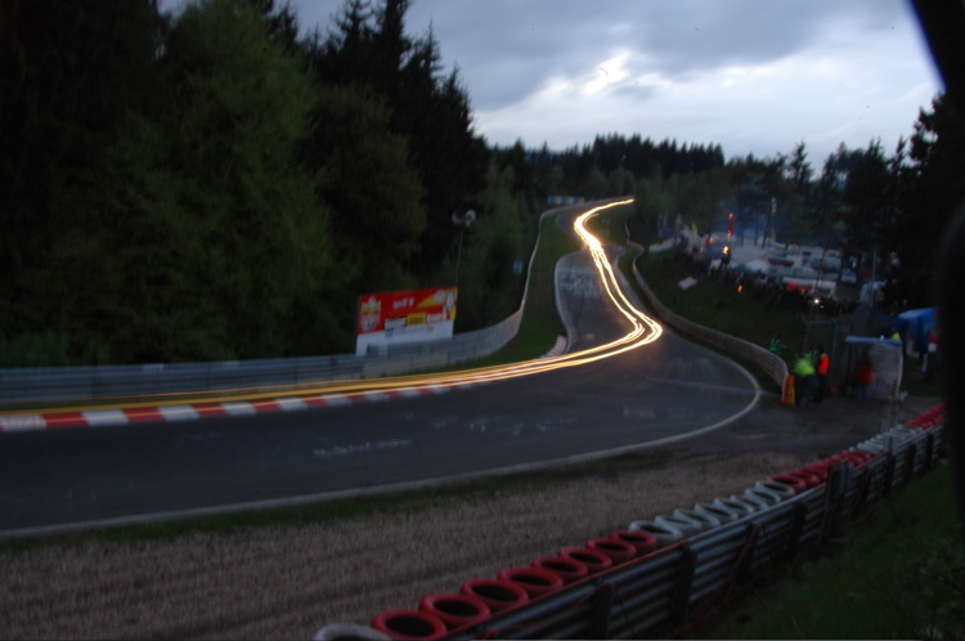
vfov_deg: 36.8
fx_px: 964
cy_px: 320
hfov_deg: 53.2
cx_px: 482
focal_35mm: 36
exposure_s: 8
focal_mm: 24
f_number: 22
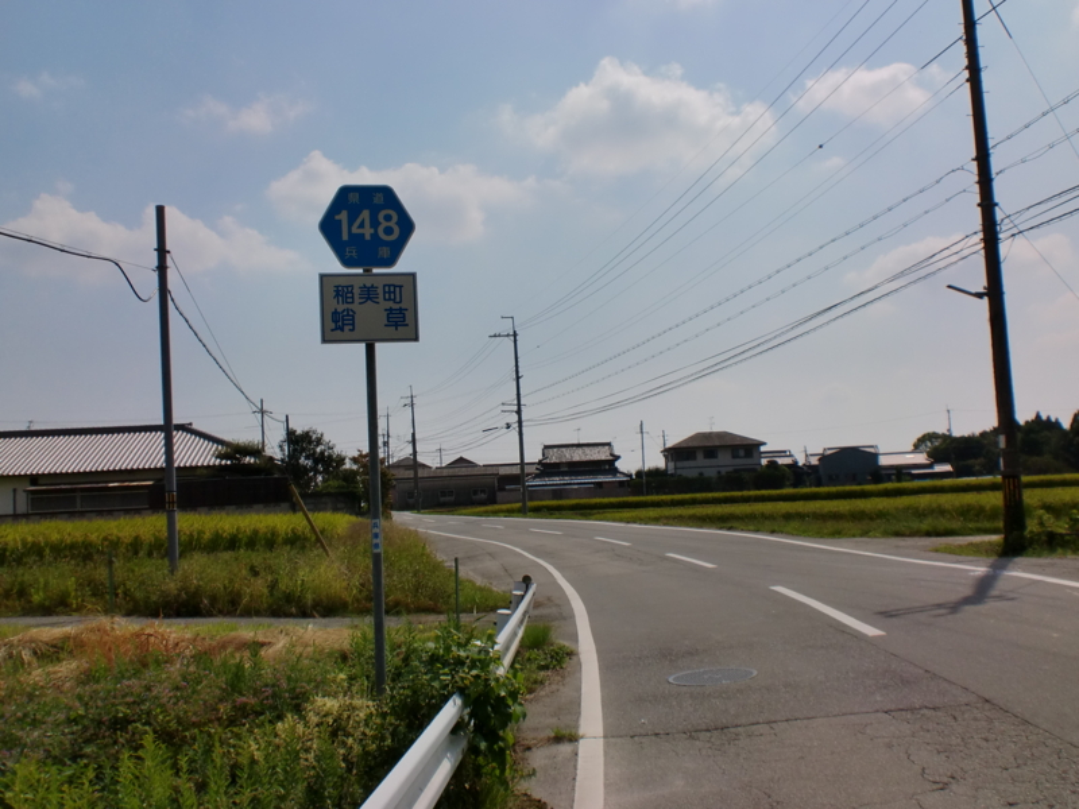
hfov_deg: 52.6
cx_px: 540
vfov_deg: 40.7
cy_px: 404
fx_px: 1091
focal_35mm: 35
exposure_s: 1/2000
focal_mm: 6.3
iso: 64
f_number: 5.6
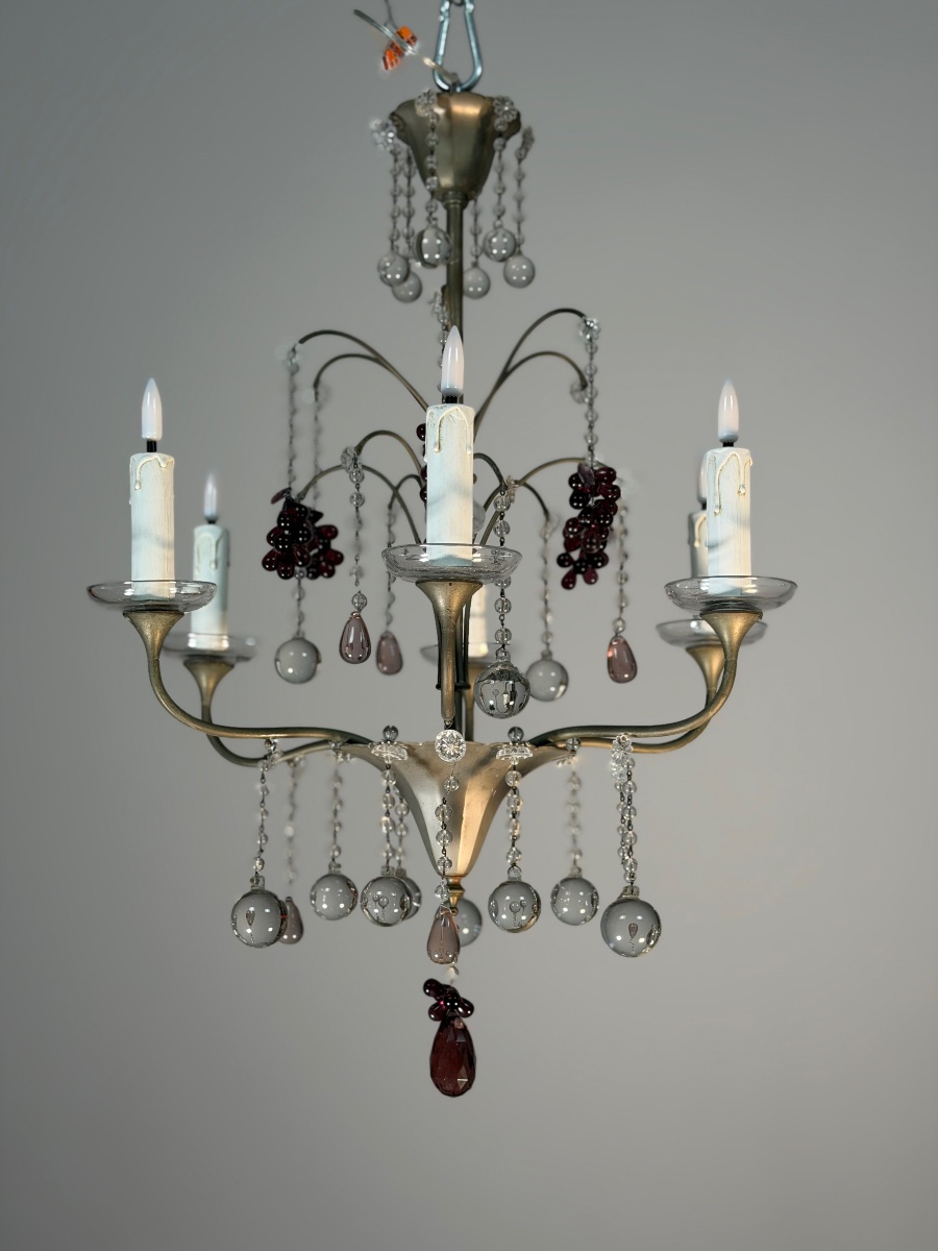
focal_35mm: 48
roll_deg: -0.7
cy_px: 626
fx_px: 1734
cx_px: 469
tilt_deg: +9.1
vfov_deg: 39.7
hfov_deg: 30.3
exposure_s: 1/100
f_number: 1.78
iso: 100
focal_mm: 6.76
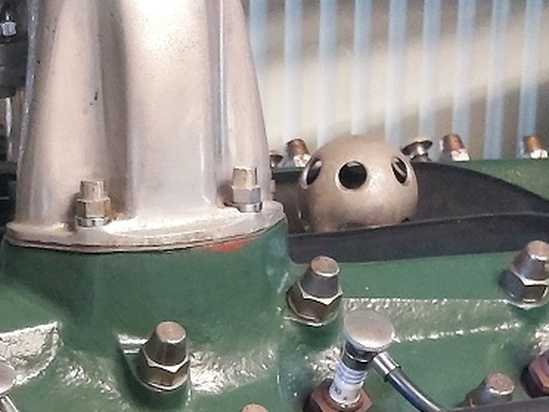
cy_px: 490
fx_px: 1808
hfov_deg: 17.2
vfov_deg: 12.7
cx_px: 167
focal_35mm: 114
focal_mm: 3.92
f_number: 1.7
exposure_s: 1/25
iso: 800
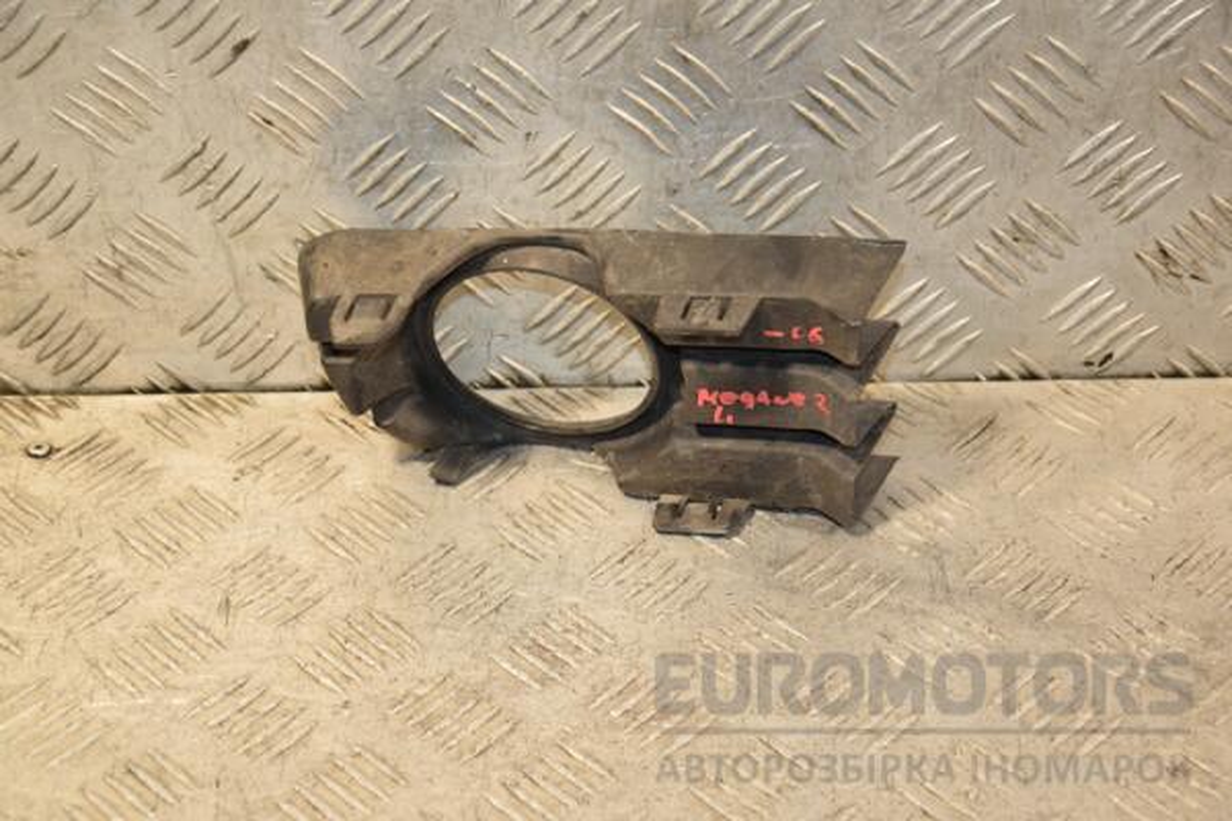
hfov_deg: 26.0
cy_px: 410
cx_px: 616
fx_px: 2669
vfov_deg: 17.5
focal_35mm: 78
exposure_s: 1/160
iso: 800
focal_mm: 52
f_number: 5
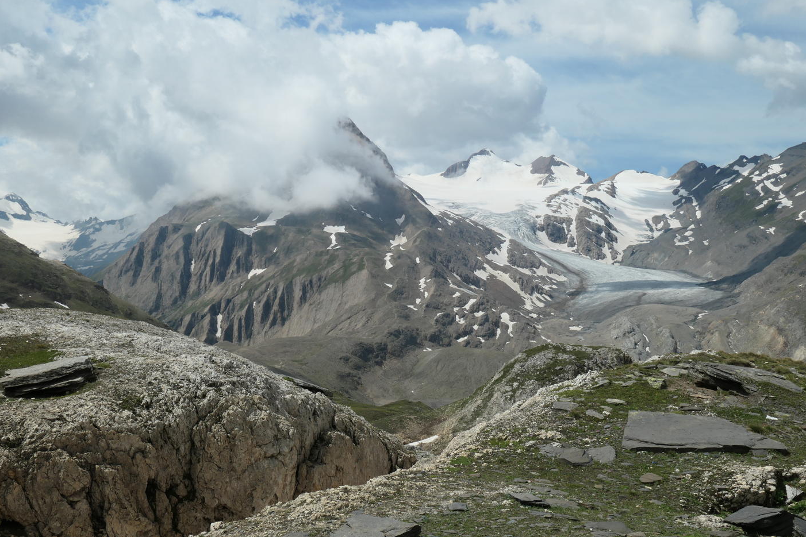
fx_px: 1030
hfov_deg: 42.7
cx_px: 412
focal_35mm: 46
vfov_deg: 29.2
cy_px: 281
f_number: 8
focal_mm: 15.8
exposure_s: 1/1000
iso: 200
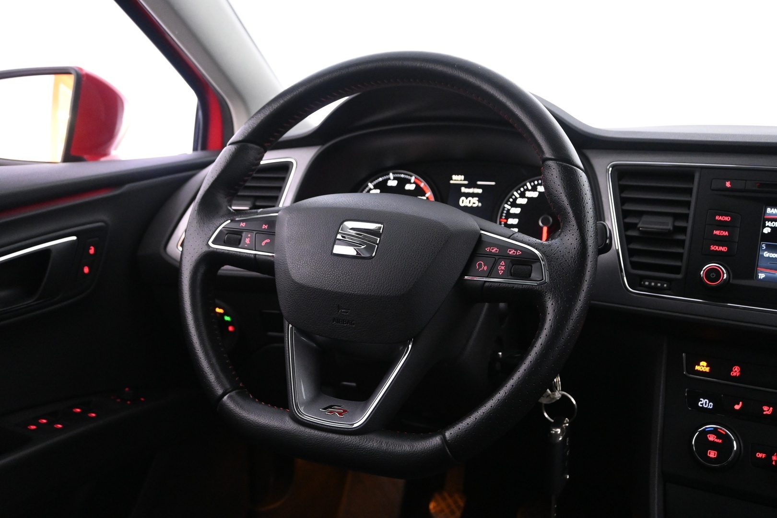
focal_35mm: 34
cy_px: 259
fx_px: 745
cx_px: 388
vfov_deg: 38.4
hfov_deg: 55.1
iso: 3200
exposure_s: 1/25
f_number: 4.2
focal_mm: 23
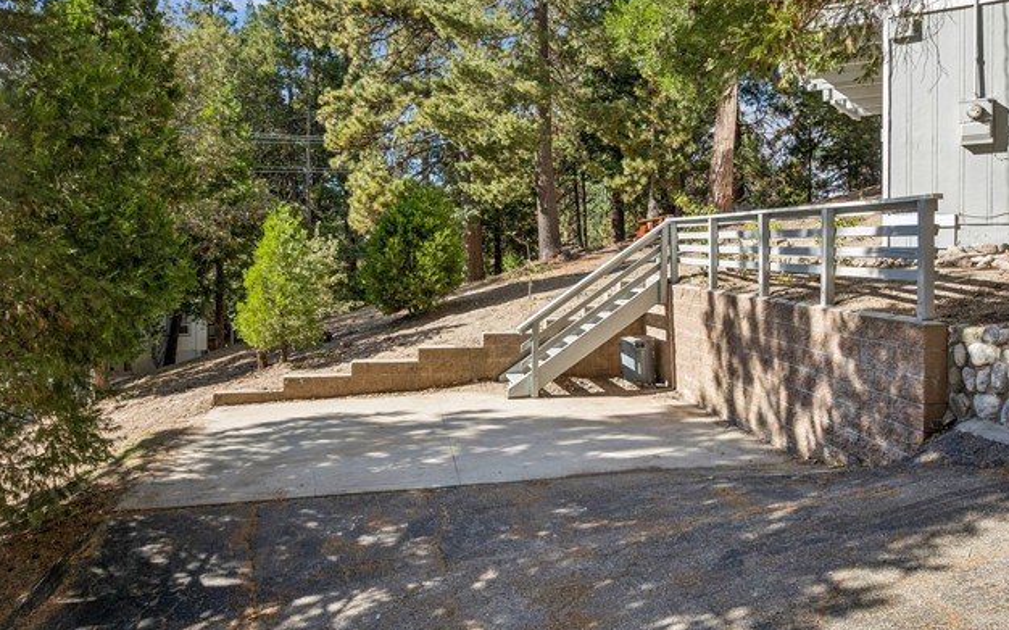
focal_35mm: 26
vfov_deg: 47.6
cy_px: 320
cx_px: 503
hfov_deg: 70.4
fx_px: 715
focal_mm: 12.3
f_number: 2.8
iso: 100
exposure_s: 1/40
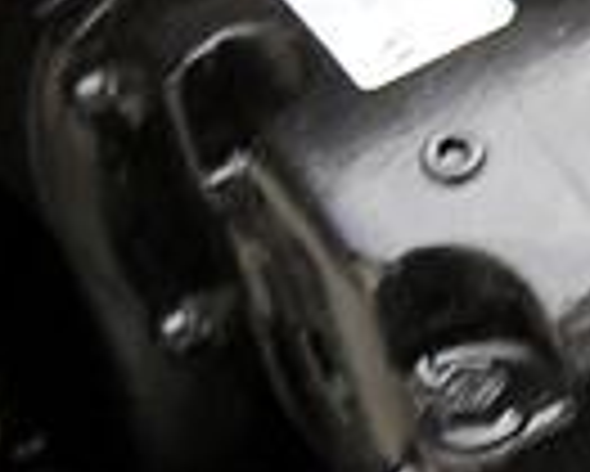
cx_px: 1889
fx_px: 4666
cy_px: 634
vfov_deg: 5.8
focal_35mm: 267
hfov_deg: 6.5
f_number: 3.2
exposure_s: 1/45
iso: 100
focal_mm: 6.3
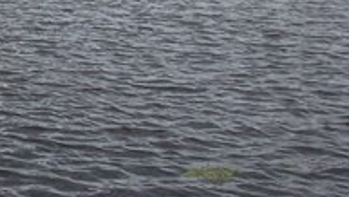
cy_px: -66
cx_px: -181
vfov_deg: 9.1
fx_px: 1223
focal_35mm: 132
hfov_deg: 15.0
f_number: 4.8
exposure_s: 1/500
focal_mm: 8
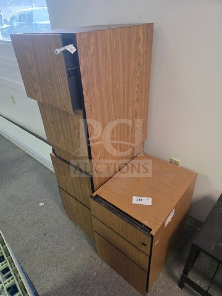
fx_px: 197
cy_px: 148
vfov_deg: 73.9
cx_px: 111
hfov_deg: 58.9
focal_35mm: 23
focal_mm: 6.3
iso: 640
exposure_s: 1/120
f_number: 1.7
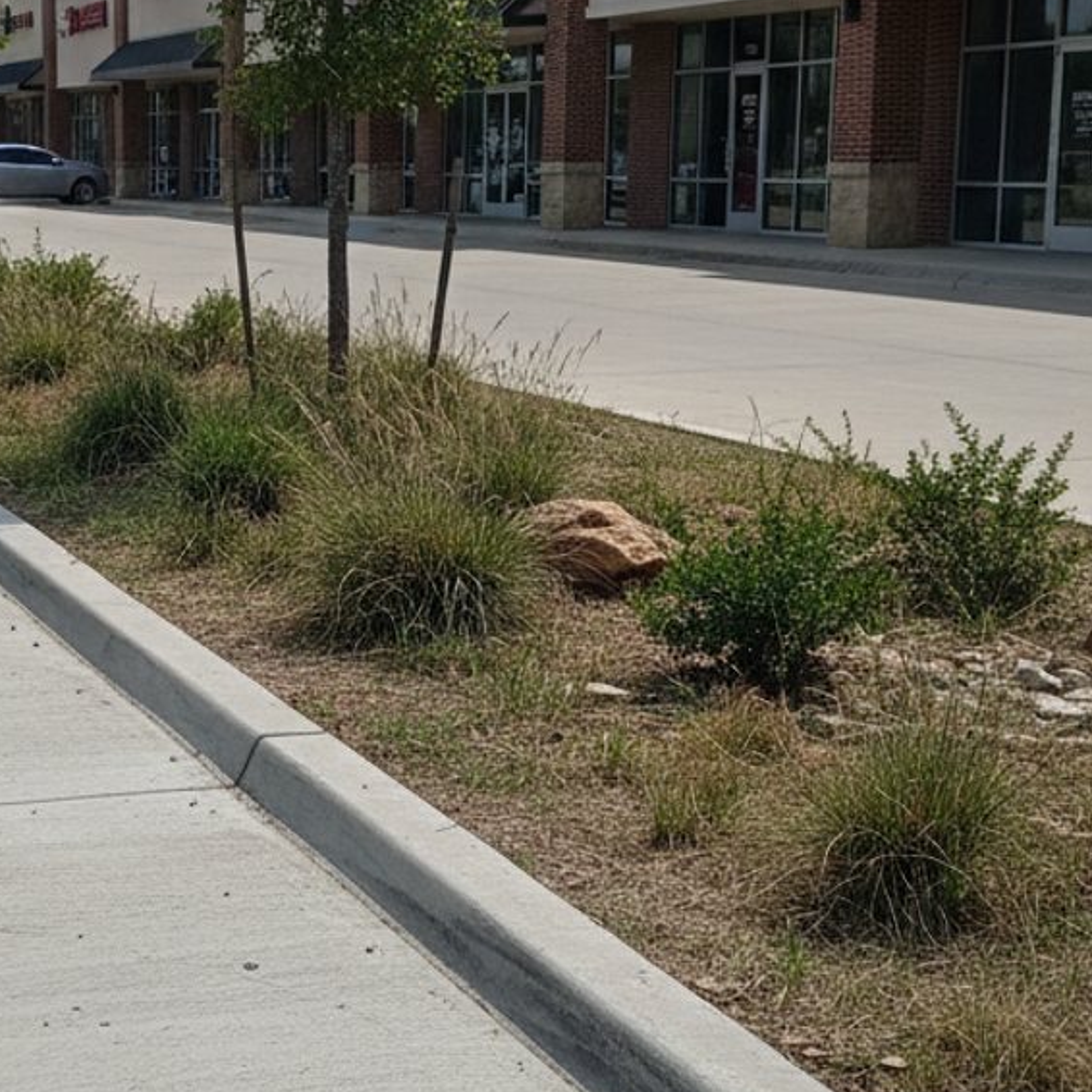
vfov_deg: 37.5
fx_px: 1606
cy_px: 560
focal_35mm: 45
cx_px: 280
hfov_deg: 36.7
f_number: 1.78
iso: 777
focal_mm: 6.8
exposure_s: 1/1339
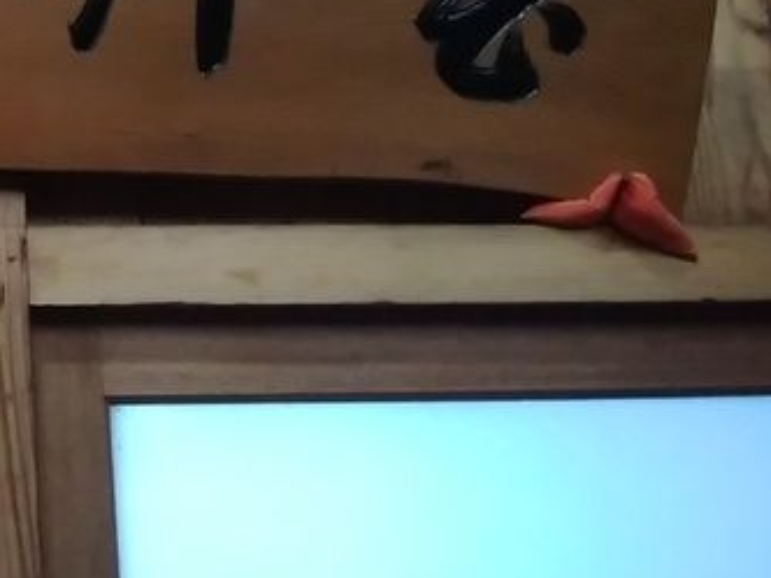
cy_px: 10
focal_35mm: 54
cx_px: -64
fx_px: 1203
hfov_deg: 31.7
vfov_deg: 25.8
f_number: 2
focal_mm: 3
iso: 400
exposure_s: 1/25
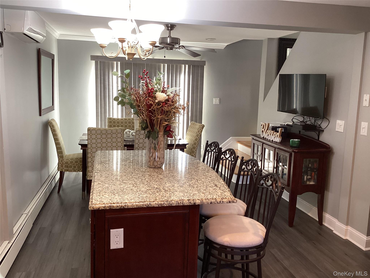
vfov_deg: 45.4
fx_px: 331
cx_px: 185
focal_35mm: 31
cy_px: 139
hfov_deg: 58.4
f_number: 2.4
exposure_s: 1/50
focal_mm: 3.3
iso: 160
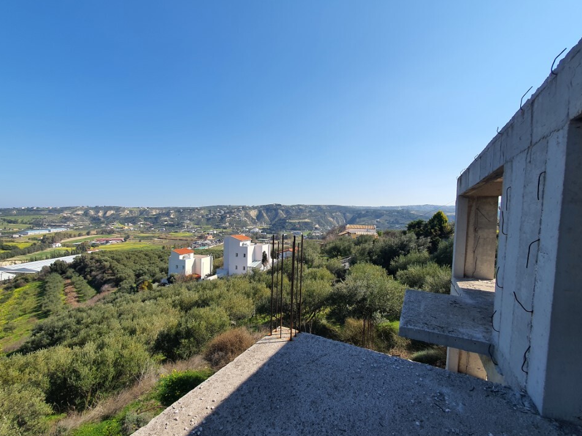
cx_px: 290
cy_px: 234
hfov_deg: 102.1
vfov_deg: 85.5
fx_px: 235
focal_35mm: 14
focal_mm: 1.8
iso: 50
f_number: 2.2
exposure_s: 1/956
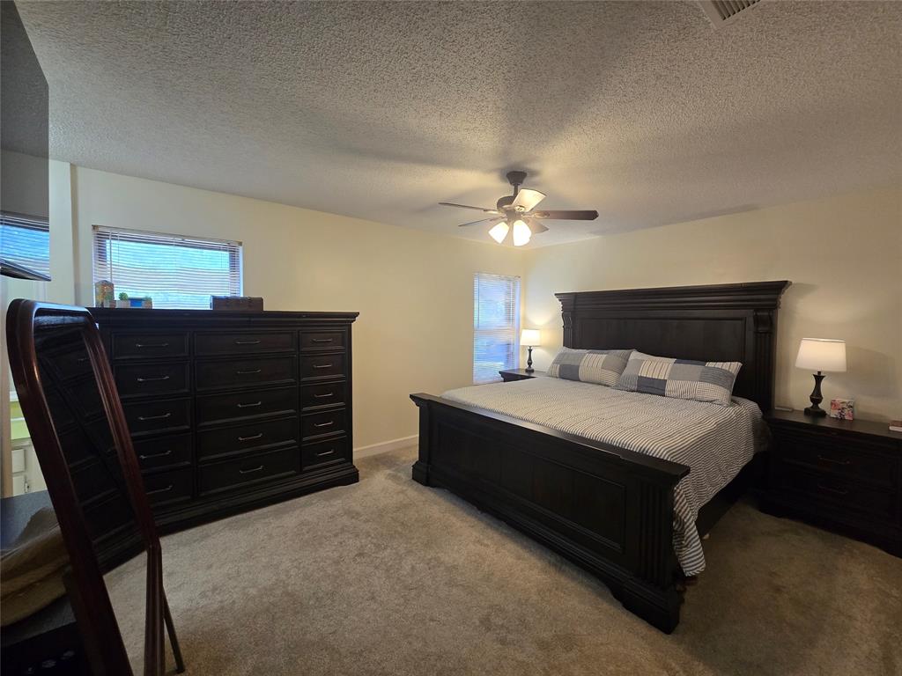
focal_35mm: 13
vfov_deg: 89.9
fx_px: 339
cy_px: 338
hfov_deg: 106.2
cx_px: 451
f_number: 2.2
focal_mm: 2.2
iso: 200
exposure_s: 1/60
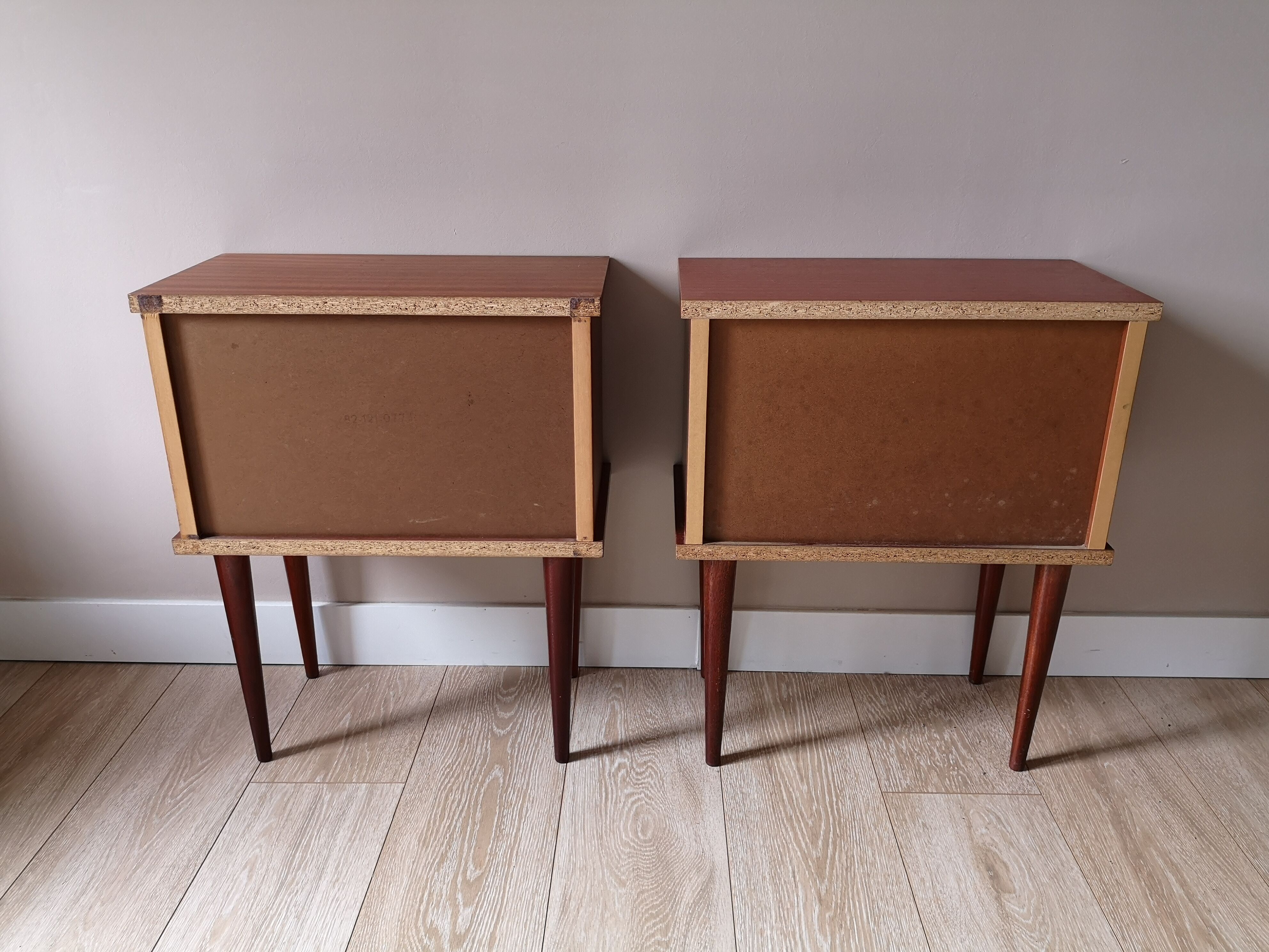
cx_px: 634
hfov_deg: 65.3
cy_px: 476
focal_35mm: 27
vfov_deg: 51.4
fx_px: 990
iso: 200
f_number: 1.8
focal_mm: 3.95
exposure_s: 1/50
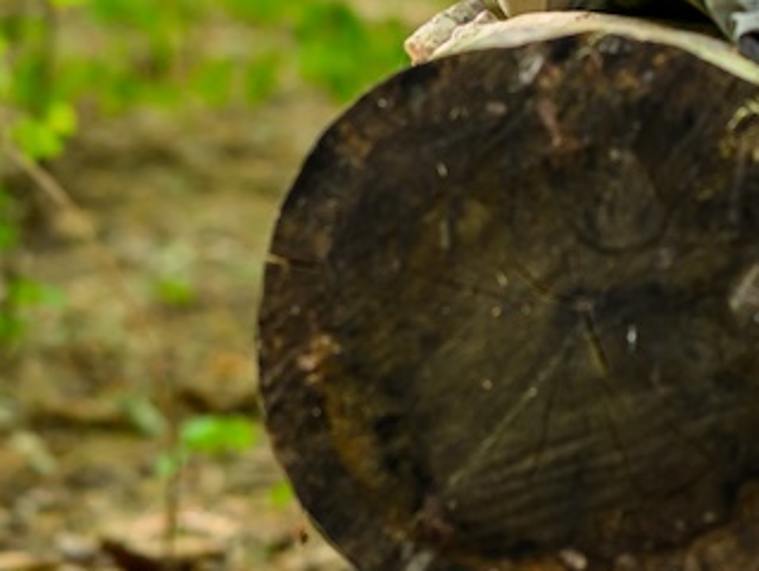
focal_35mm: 307
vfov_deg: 4.8
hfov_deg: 6.4
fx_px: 6739
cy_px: -212
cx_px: 283
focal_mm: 85
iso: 200
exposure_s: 1/250
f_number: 2
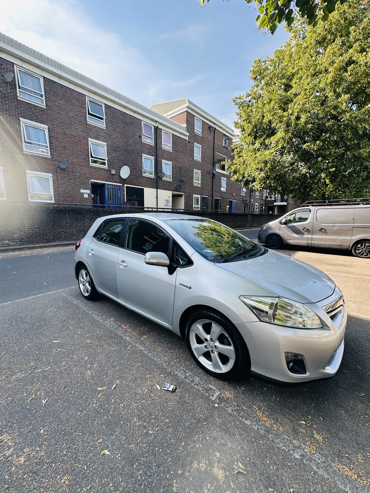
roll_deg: -1.7
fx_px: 200
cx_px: 185
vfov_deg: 102.1
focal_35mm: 14
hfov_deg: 85.7
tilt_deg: -8.8
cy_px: 246
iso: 40
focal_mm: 2.22
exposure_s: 1/344
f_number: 2.2
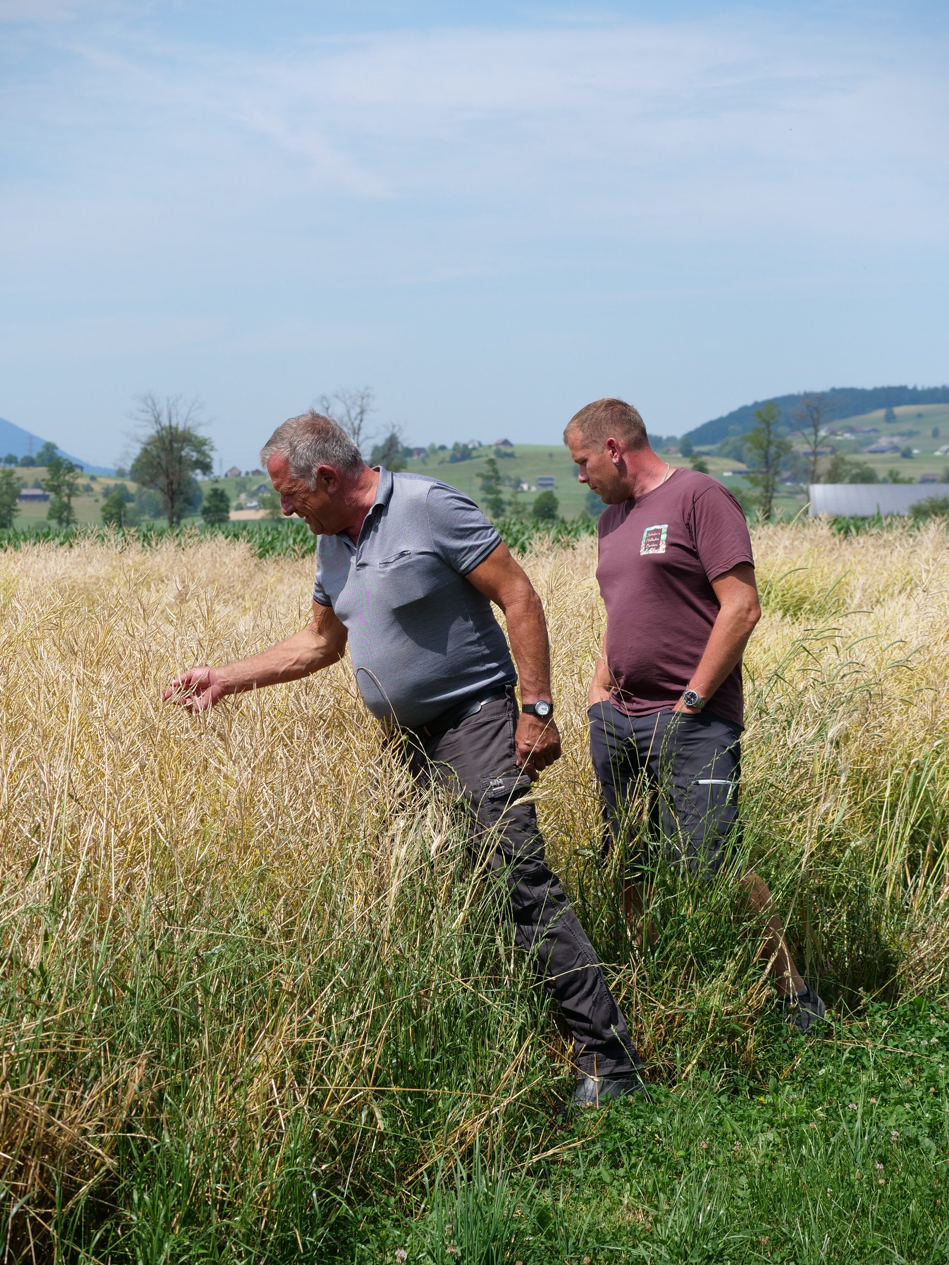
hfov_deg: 21.0
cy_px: 632
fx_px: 2559
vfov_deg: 27.8
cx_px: 474
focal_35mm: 70
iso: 200
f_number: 4.5
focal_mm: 35
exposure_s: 1/1600
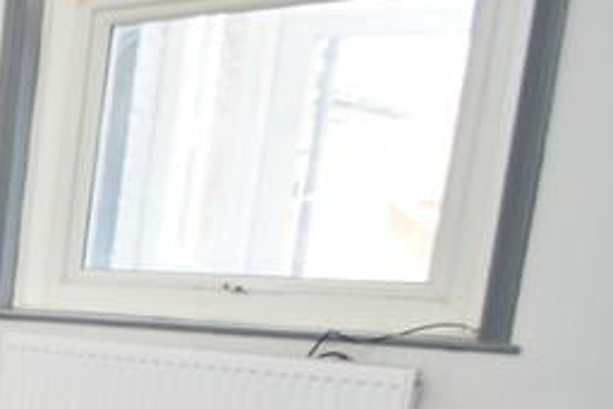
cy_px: 405
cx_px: -572
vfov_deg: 21.9
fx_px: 1022
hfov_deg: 20.0
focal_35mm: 60
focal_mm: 10
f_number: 4
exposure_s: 1/60
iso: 800
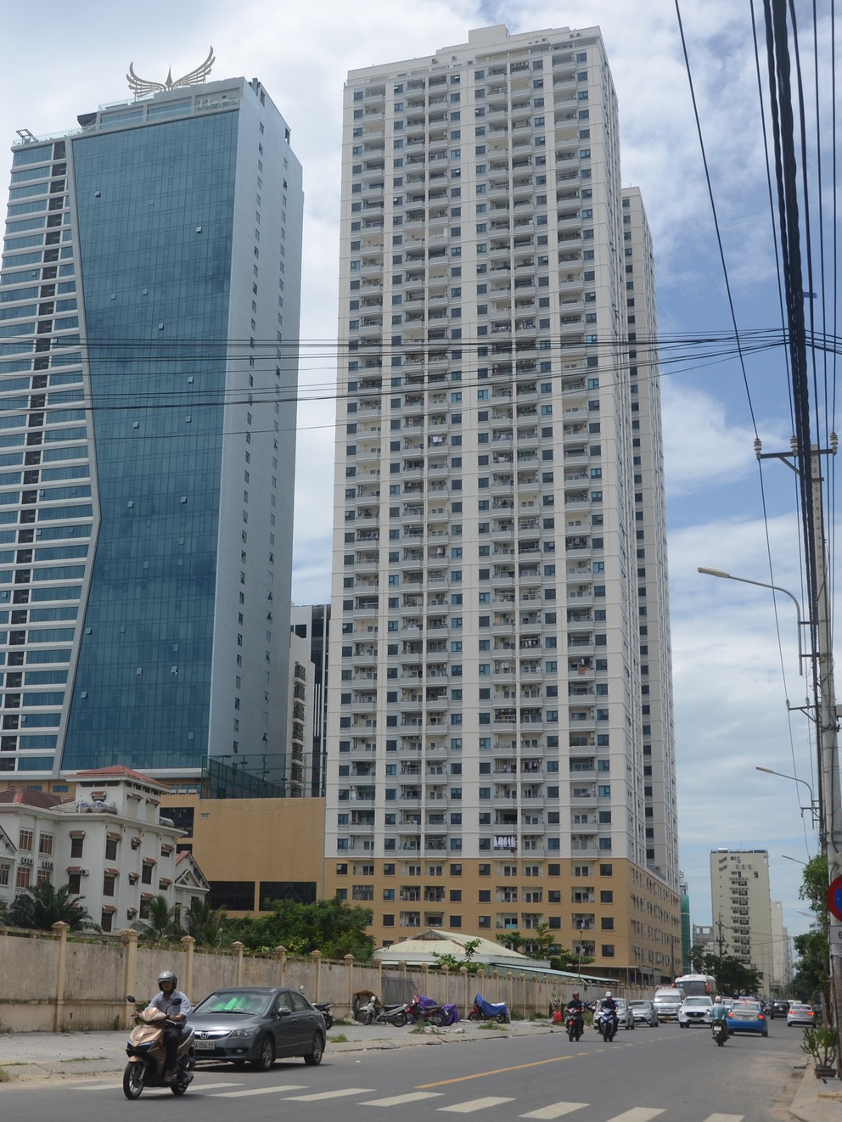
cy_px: 561
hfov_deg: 31.5
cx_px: 284
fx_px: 1483
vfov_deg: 41.5
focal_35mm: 46
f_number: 6.3
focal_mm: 21
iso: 100
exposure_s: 1/1000
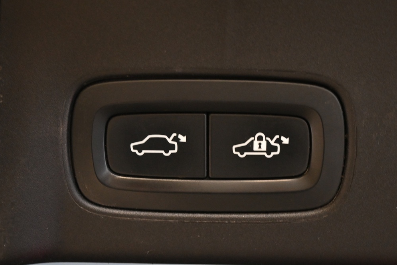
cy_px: 164
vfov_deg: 19.2
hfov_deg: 28.5
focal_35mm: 71
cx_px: 220
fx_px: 781
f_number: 4.8
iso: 1600
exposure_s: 1/50
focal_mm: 29
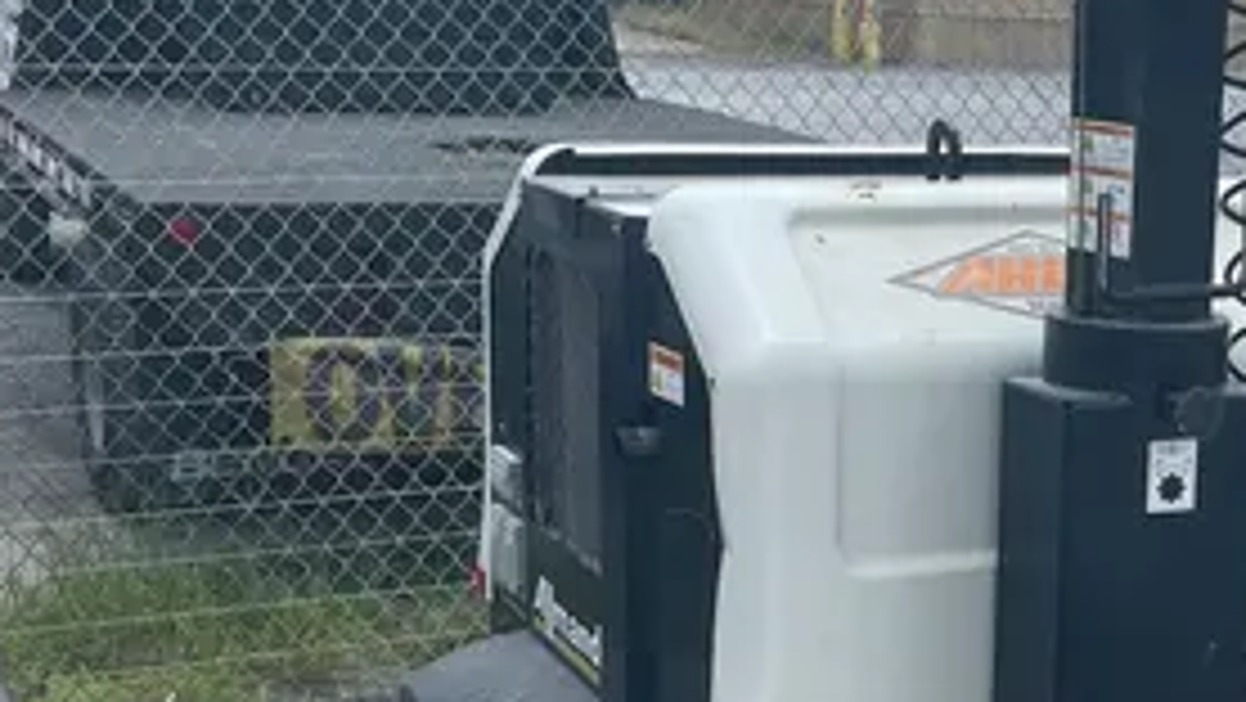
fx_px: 2479
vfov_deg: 16.0
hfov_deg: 27.3
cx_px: 1111
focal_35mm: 75
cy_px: 538
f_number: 1.6
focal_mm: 4.2
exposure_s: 1/1052
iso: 32
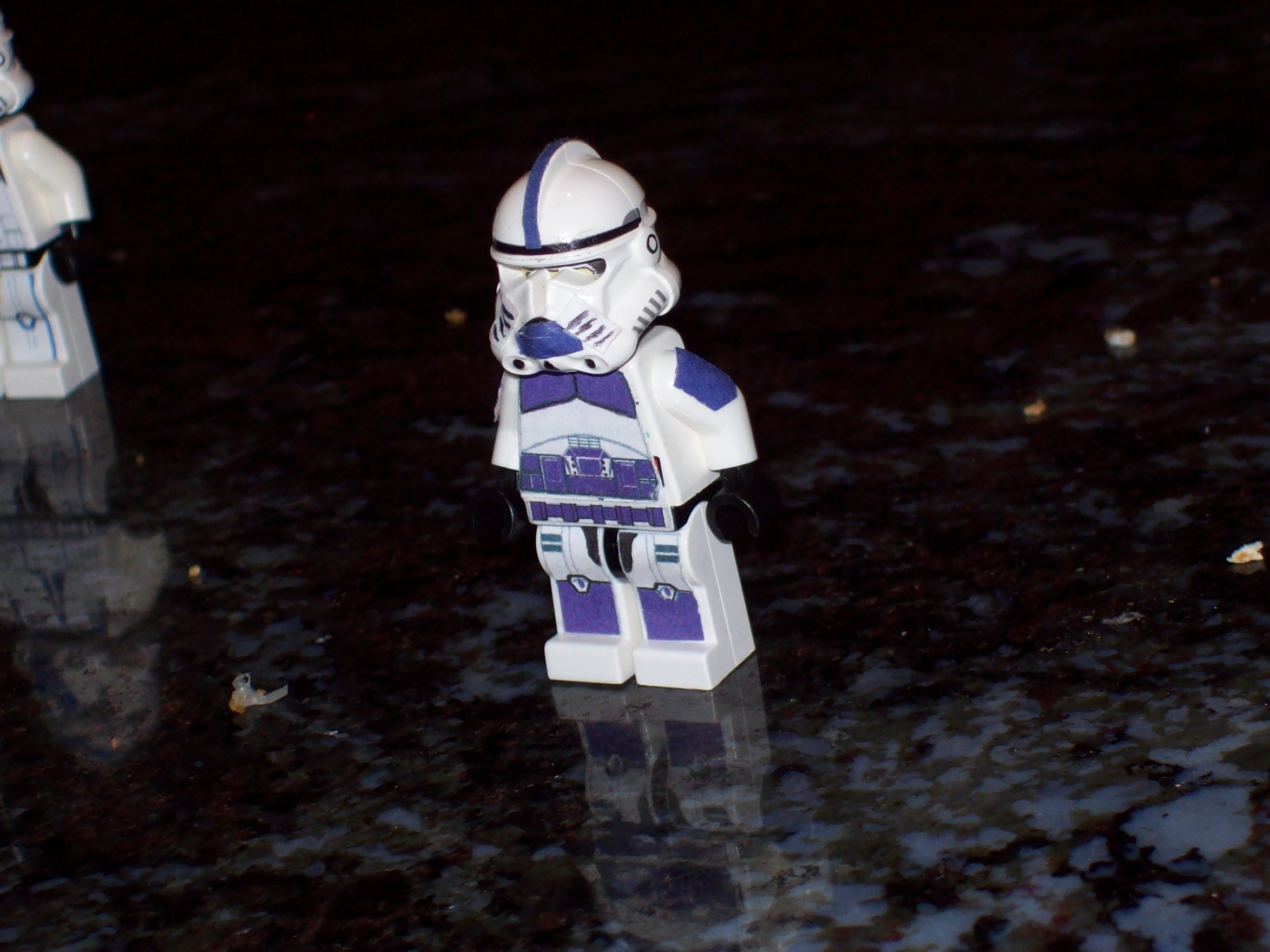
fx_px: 4806
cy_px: 428
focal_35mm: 131
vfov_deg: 11.3
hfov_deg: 15.1
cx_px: 708
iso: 80
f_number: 4.8
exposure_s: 1/45.4
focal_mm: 18
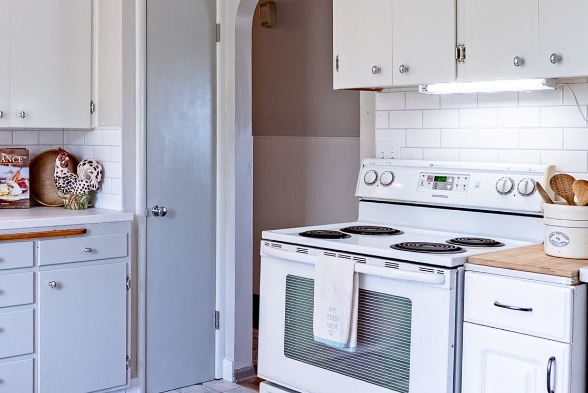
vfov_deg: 30.5
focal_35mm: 44
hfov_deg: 41.8
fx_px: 719
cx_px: 87
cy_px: 180
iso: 400
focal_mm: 16
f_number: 8
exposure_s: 1/640
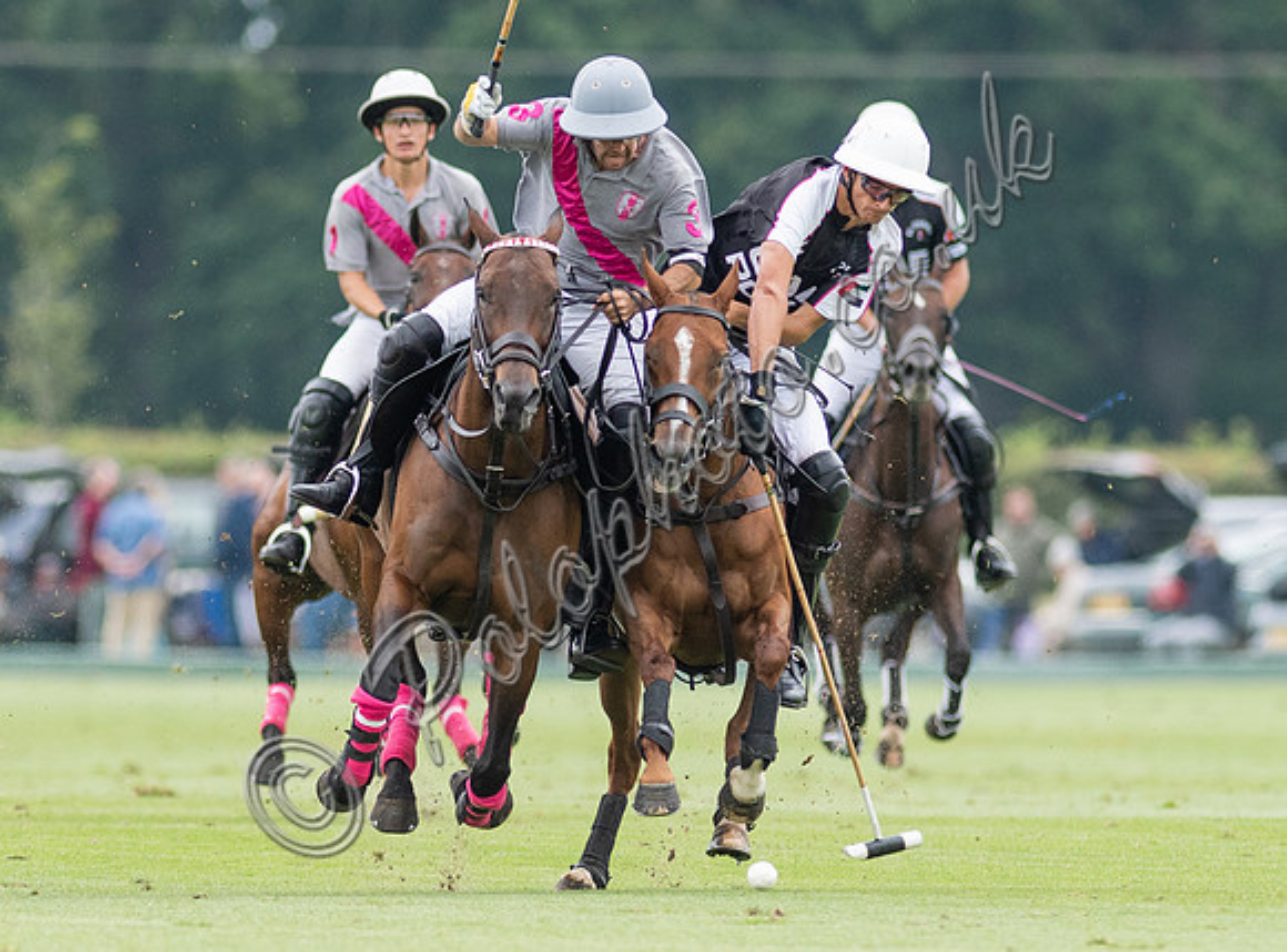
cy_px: 437
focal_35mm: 865
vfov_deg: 1.7
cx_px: 724
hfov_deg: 2.3
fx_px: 32007
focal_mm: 300
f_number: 2.8
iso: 400
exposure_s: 1/2000
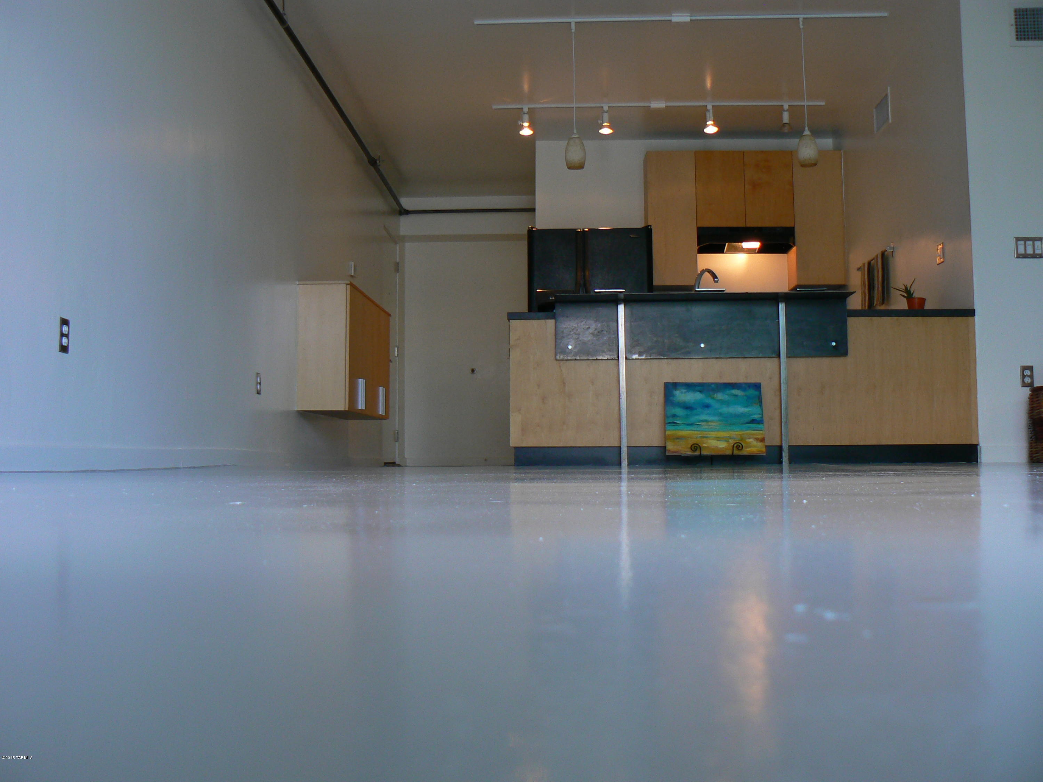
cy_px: 391
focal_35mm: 36
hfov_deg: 51.4
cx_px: 522
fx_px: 1085
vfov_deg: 39.7
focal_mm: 6
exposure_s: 1/30
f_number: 2.8
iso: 100
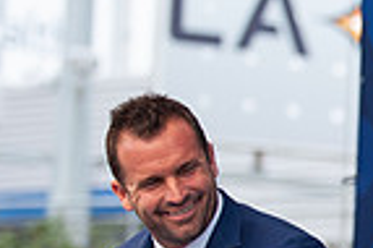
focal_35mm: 547
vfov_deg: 2.5
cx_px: 626
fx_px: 5661
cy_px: 180
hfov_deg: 3.8
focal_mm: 135
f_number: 2.8
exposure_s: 1/1250
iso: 400
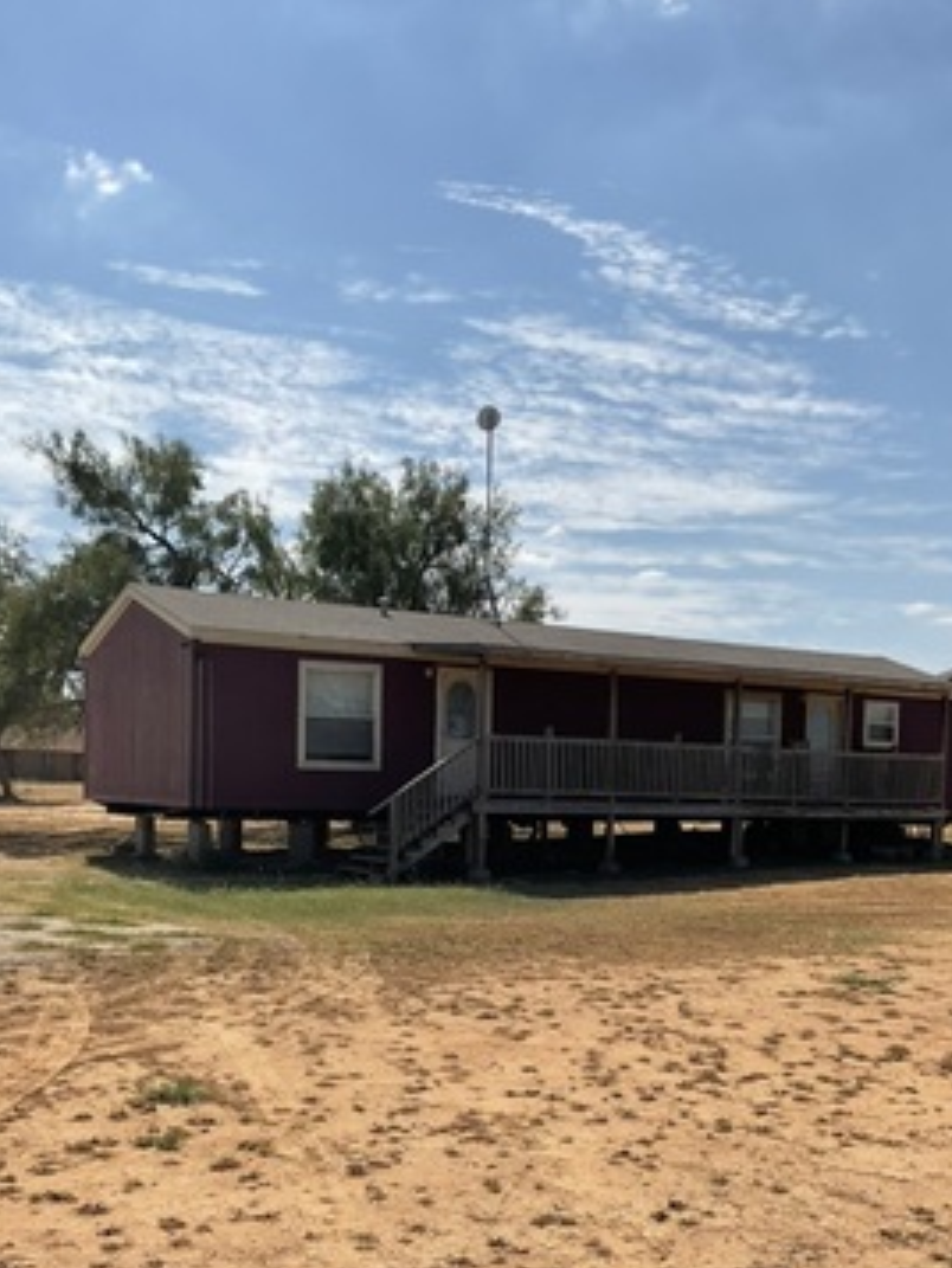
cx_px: 465
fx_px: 1429
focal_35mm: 39
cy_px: 838
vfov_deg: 47.1
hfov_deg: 36.8
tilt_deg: -4.0
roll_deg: -0.8
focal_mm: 3
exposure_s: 1/4065
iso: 16
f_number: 1.8
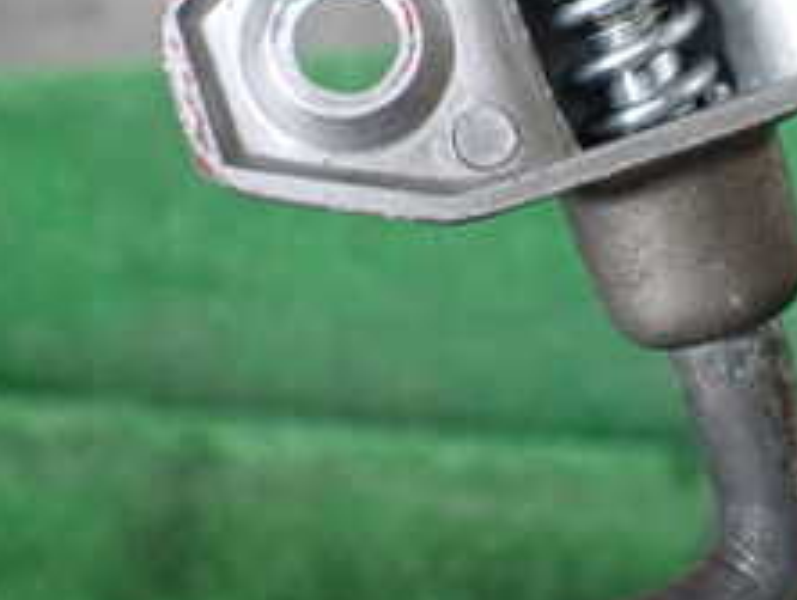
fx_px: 1867
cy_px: 162
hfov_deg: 24.0
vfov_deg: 18.1
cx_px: 539
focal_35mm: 81
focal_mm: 5.4
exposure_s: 1/80
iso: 800
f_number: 2.3
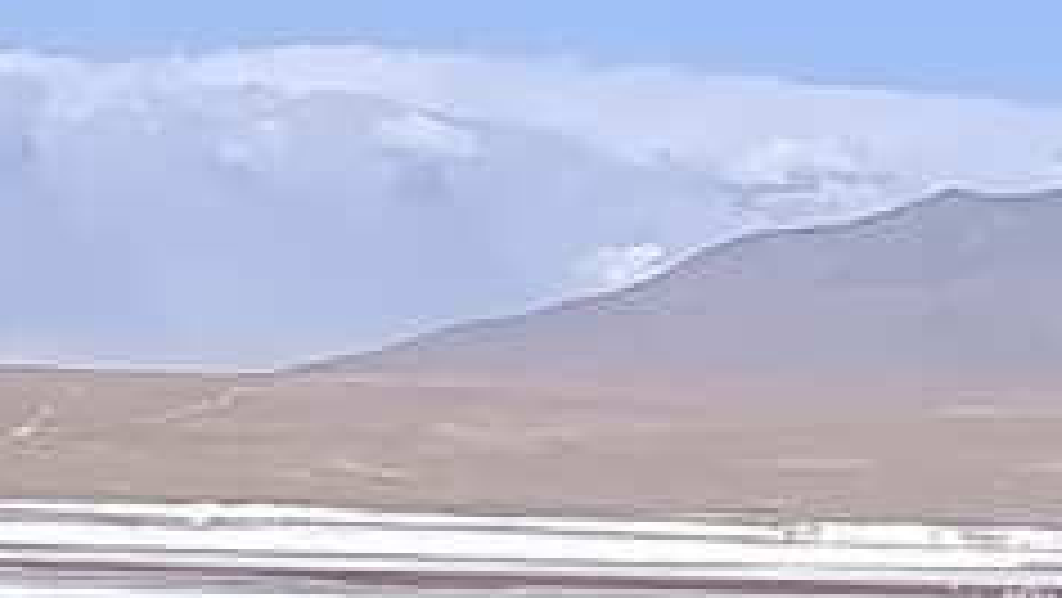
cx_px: 801
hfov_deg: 8.3
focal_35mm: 258
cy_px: 1142
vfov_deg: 4.7
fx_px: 7269
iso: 50
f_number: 1.6
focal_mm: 6.14
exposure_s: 1/1041
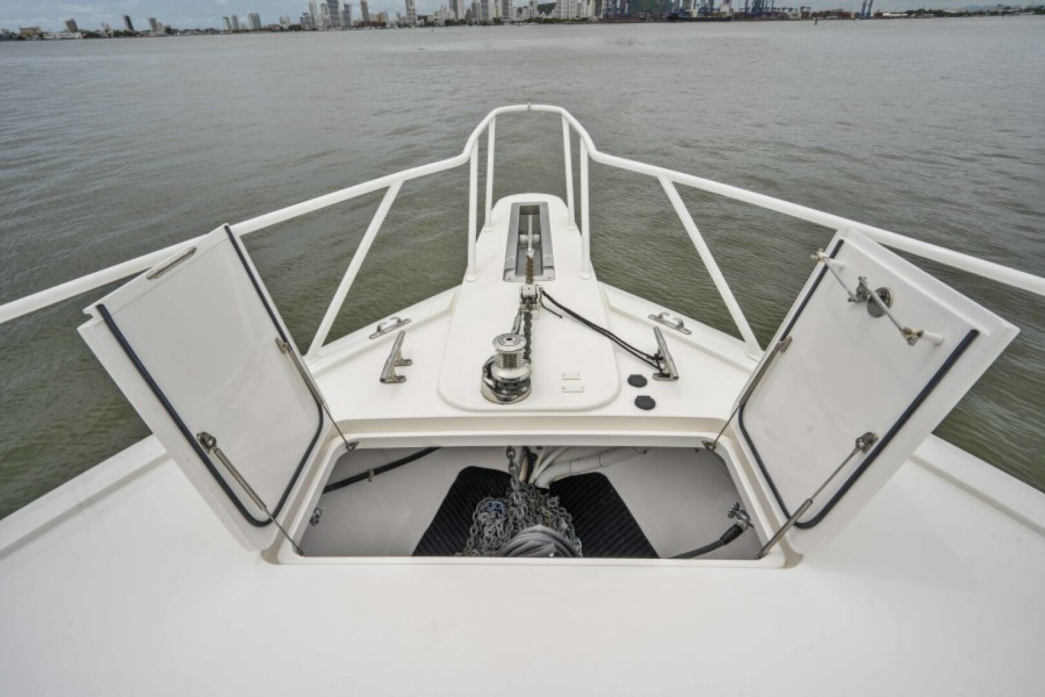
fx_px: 493
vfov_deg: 70.4
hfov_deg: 93.3
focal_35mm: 17
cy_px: 348
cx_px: 522
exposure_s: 1/250
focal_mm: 17
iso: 80
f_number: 11
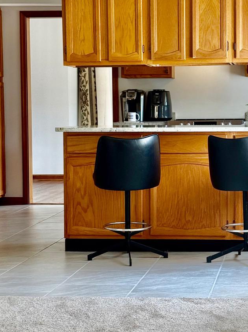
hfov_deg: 16.6
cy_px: 156
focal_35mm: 88
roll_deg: +0.0
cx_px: 208
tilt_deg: -2.8
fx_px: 841
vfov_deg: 22.3
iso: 100
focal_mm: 6.76
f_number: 1.78
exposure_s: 1/257
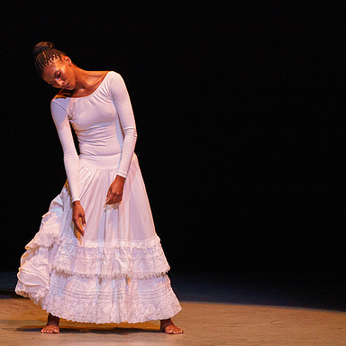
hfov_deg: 2.8
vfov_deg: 2.8
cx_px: 107
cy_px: 152
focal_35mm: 628
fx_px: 7102
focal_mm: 400
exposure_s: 1/400
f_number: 6.3
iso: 5000
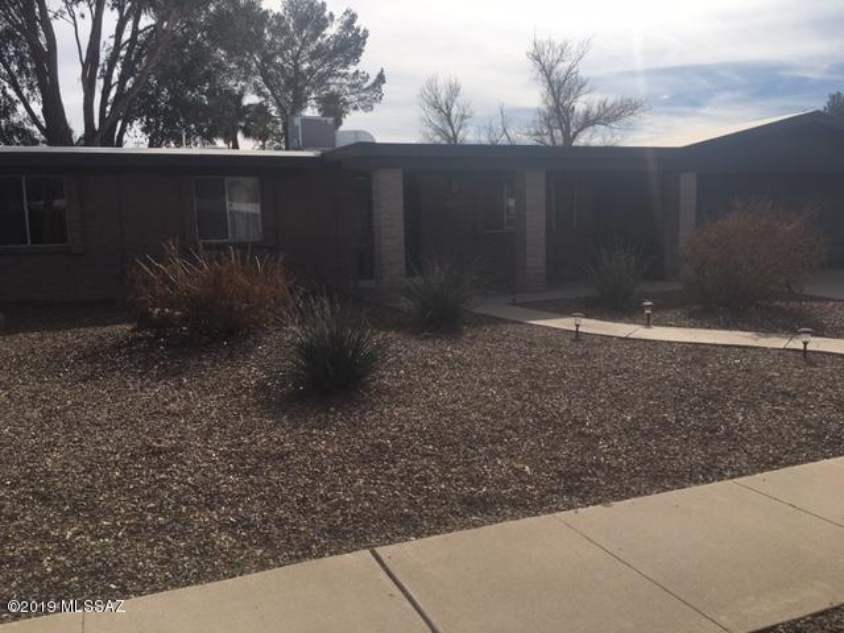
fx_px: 707
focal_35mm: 29
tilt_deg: -6.7
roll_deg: +1.3
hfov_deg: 61.7
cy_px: 316
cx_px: 422
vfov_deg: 48.2
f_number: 2.2
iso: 25
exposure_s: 1/2331
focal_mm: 4.15
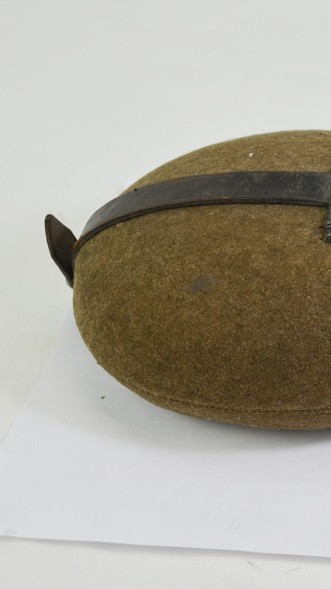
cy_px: 295
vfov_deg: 27.9
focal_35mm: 76
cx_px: 385
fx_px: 1186
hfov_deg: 15.4
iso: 200
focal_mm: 32
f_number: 5.6
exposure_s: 1/125
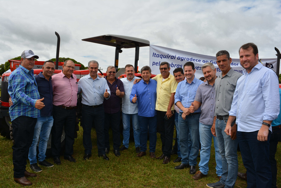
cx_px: 140
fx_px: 211
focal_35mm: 27
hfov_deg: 67.3
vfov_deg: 48.0
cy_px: 94
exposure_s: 1/200
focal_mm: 18
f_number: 11
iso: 100
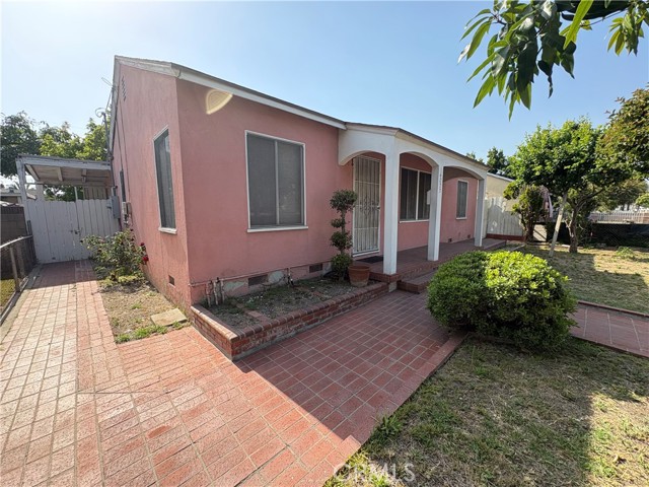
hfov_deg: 102.1
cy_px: 244
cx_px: 324
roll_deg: +0.8
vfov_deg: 85.7
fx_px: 262
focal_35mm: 14
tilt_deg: -5.8
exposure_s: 1/529
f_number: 2.2
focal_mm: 2.22
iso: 64
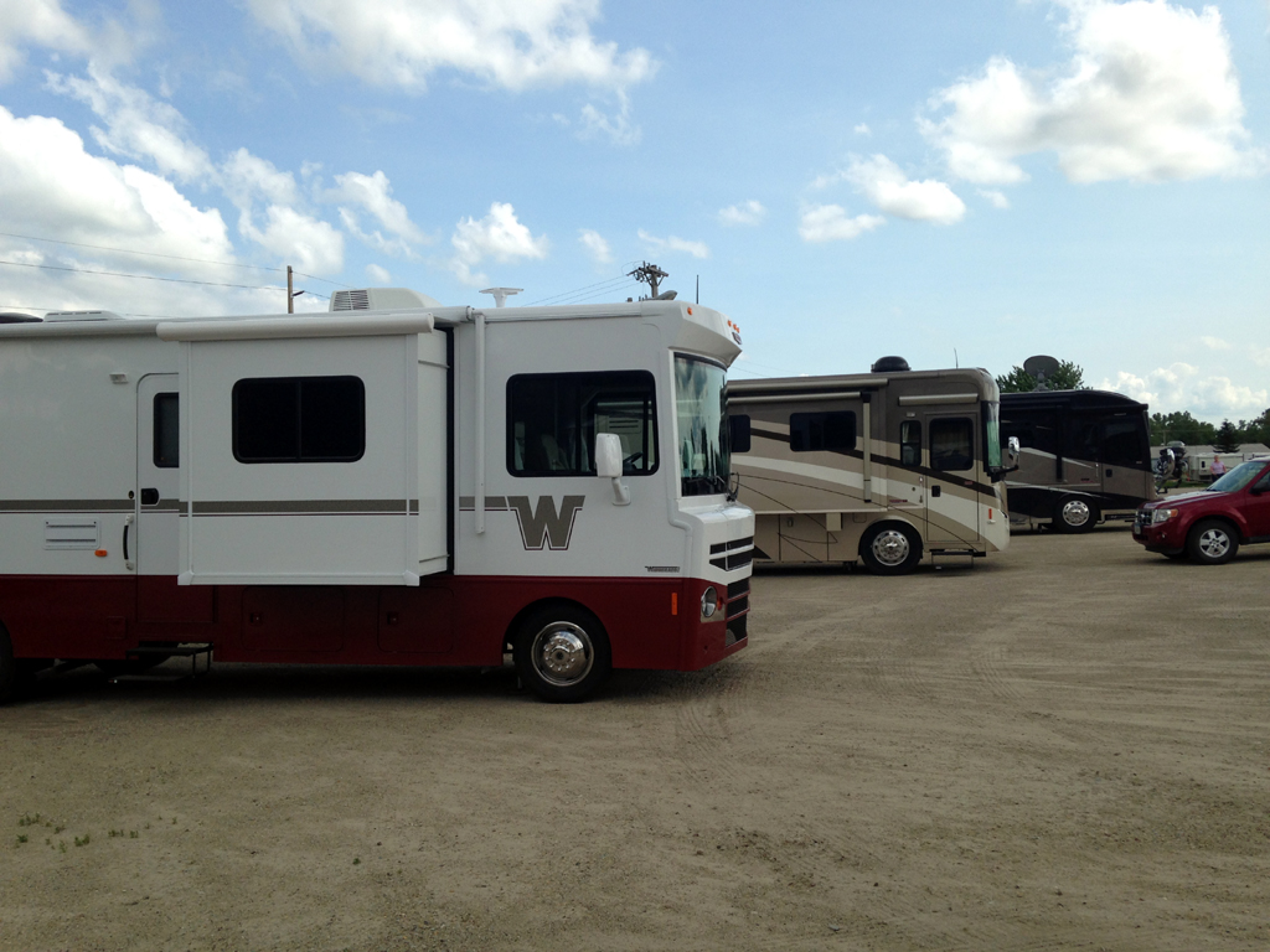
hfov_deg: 55.4
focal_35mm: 33
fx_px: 1211
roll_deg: +2.1
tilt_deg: -1.3
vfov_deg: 42.9
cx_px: 635
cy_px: 476
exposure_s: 1/1355
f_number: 2.4
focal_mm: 4.12
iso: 50
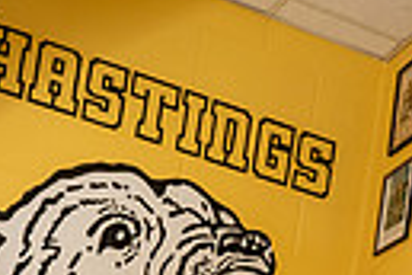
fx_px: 1202
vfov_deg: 10.9
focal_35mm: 105
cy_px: 668
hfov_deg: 19.4
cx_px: 230
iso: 500
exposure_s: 1/250
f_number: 5.6
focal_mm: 30
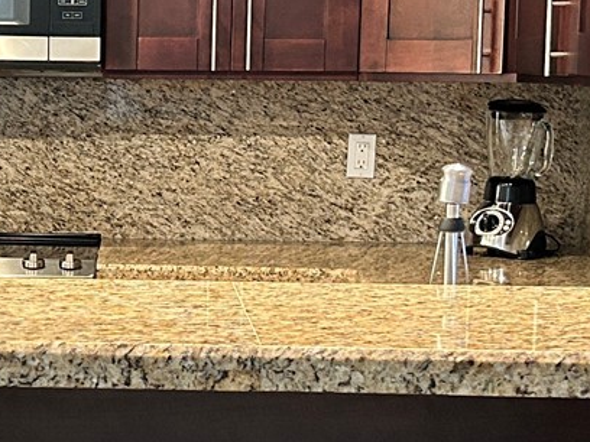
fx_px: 1739
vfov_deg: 14.5
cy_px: 260
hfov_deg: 18.9
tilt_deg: -5.1
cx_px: 48
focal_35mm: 102
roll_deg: +0.0
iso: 400
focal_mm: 5.7
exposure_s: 1/40
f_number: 1.5
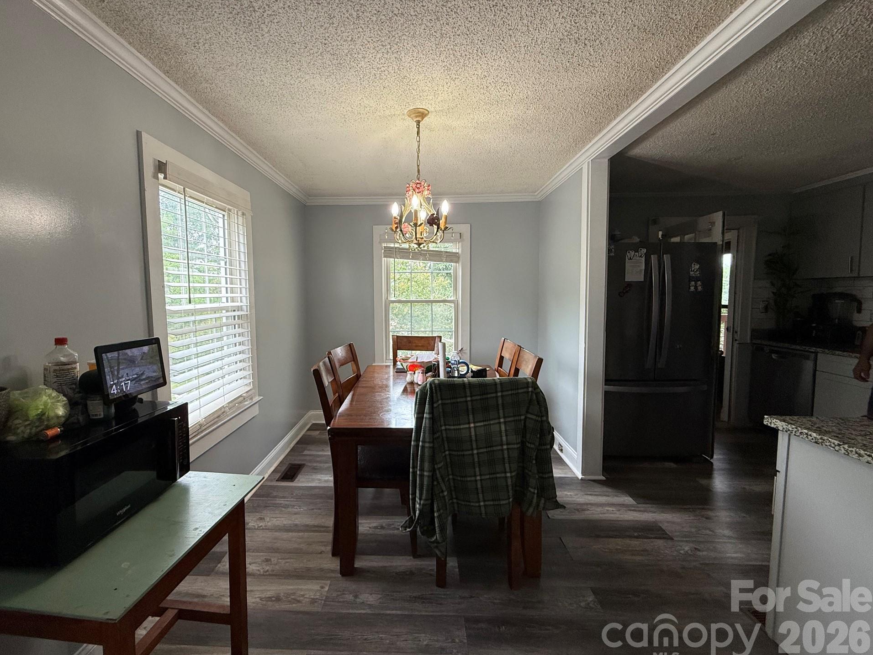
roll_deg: +0.6
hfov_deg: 98.0
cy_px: 319
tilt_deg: -3.1
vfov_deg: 81.7
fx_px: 378
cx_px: 409
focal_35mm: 15
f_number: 2.2
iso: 200
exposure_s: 1/120
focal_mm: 2.22
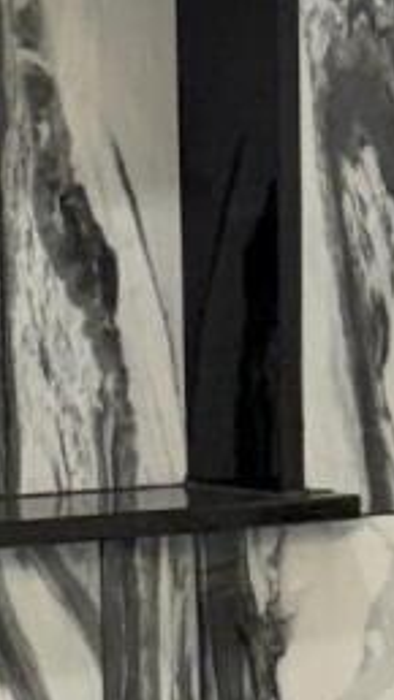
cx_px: 207
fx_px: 3773
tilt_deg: -12.3
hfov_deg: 6.0
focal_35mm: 203
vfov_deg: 10.3
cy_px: 993
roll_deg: +1.1
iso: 160
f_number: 1.78
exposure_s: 1/120
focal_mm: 6.76
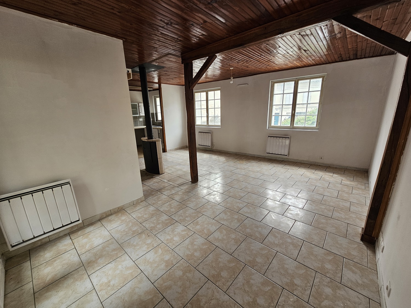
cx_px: 206
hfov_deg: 106.2
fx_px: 154
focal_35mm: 13
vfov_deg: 89.9
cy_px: 154
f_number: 2.2
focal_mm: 2.2
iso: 64
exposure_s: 1/60
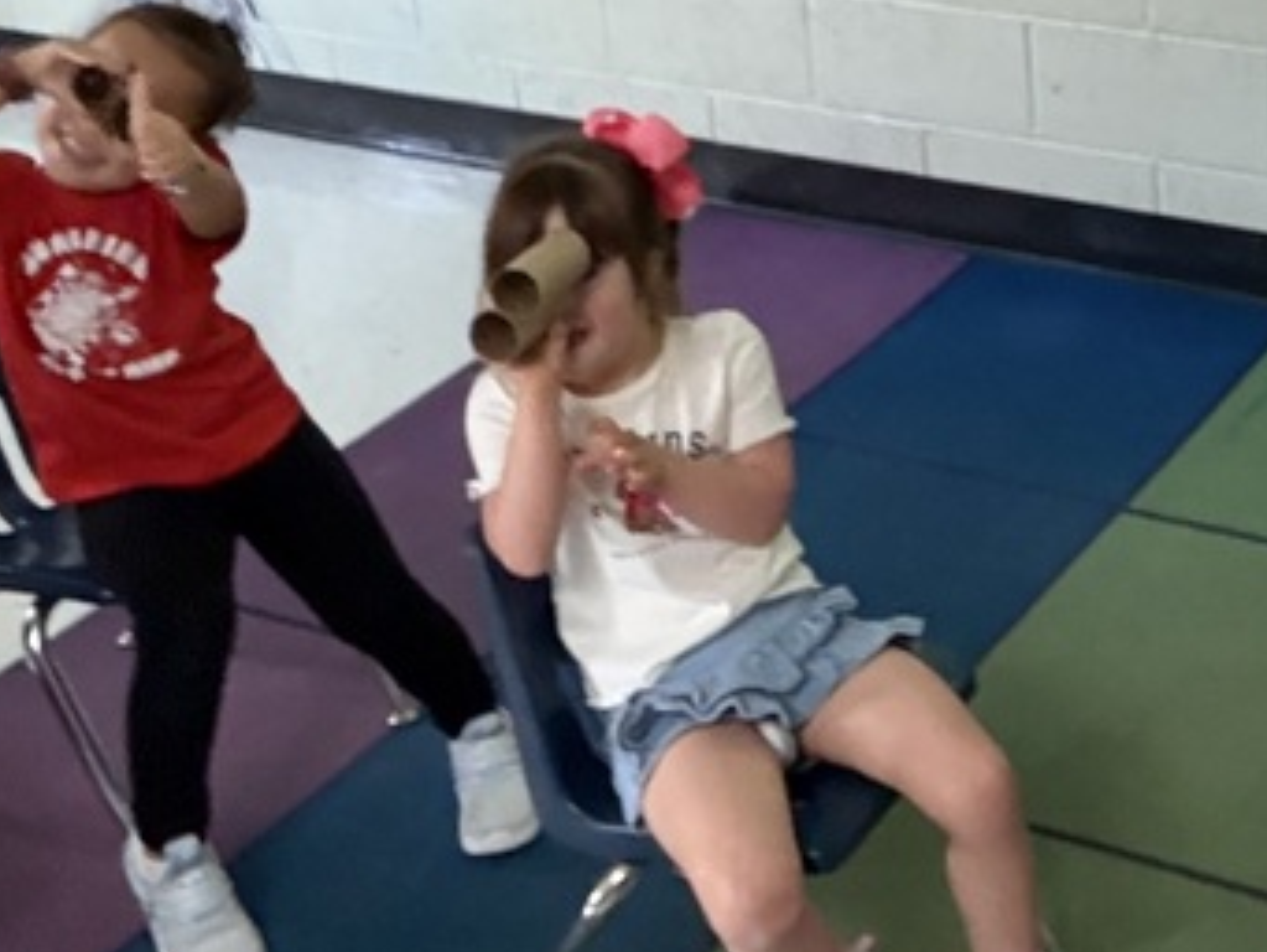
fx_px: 2526
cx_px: 1070
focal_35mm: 69
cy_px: -123
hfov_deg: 27.4
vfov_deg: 20.2
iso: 500
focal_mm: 2.69
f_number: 1.9
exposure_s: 1/30
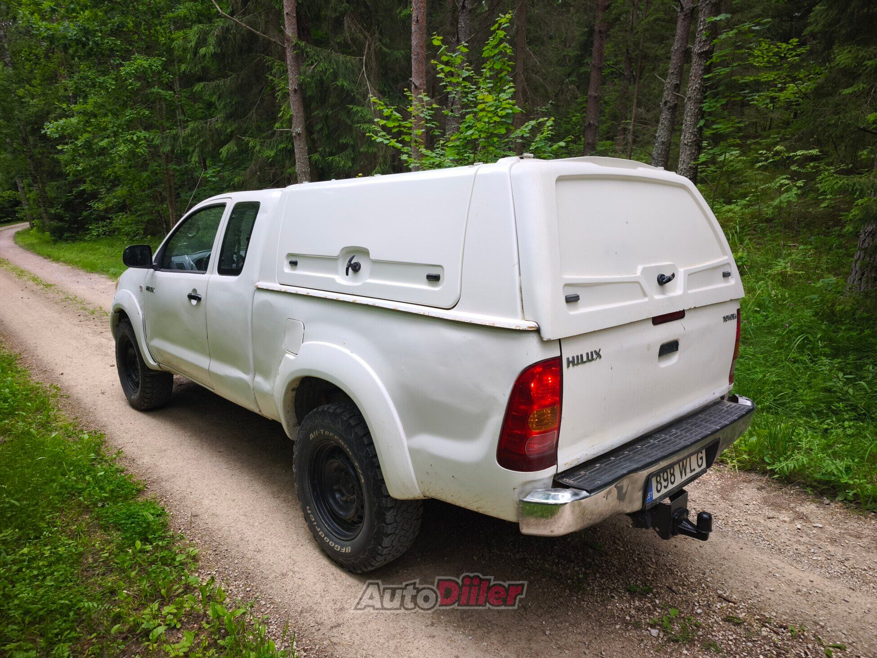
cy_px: 329
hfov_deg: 73.9
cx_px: 438
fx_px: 583
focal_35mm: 23
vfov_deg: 58.9
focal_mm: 6.57
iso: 50
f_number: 1.6
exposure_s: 1/148
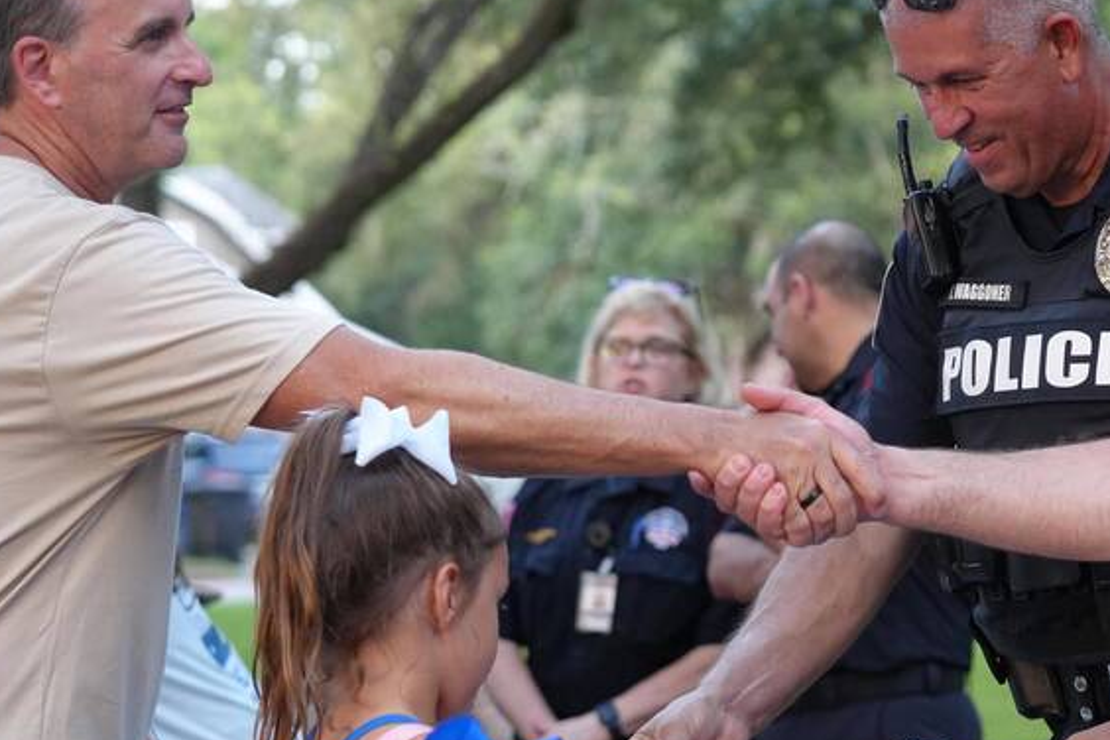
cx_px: 921
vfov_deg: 10.8
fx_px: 3916
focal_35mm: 127
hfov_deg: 16.0
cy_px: 462
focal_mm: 70
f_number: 4
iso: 3200
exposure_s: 1/160
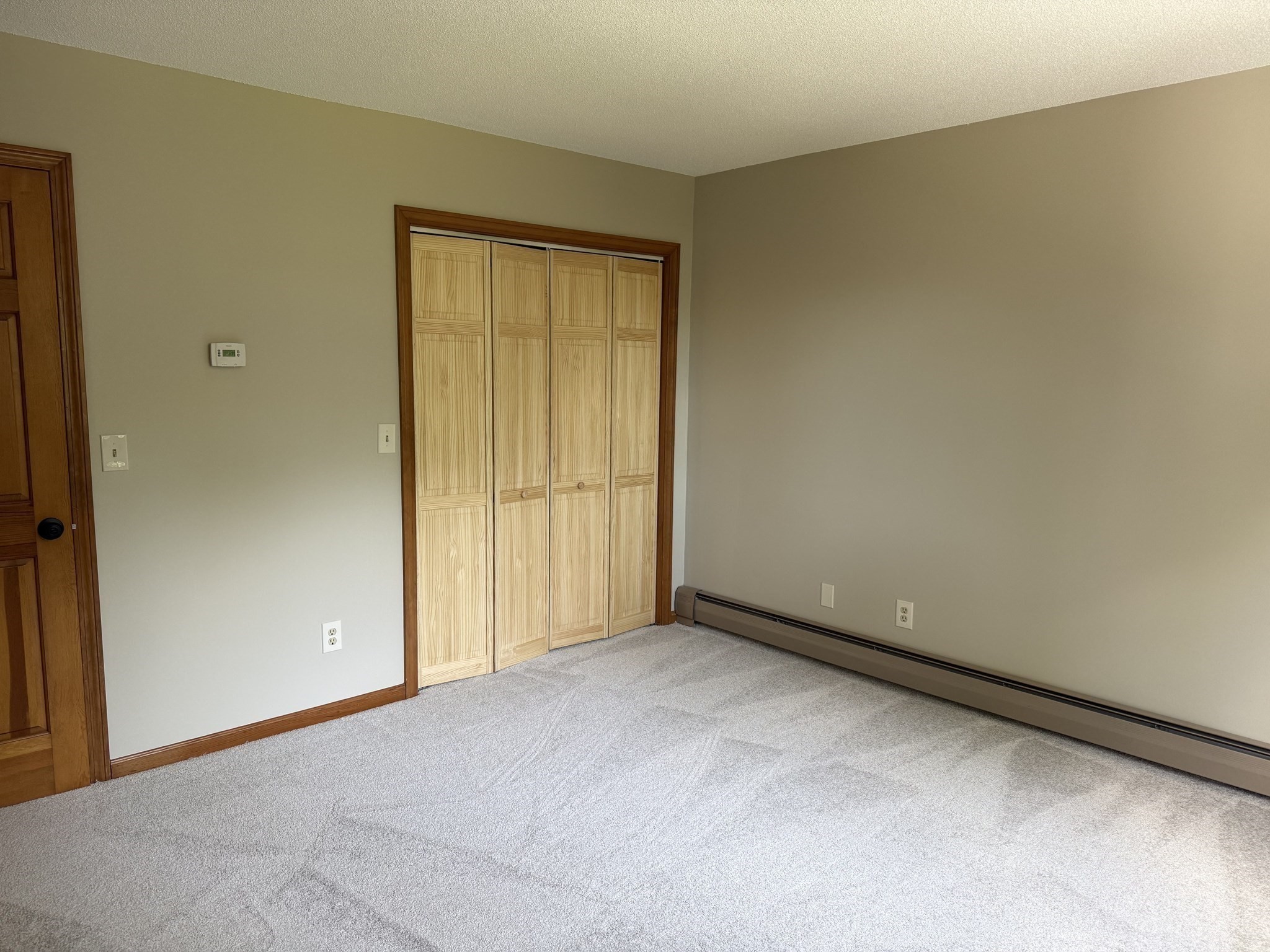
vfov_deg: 56.8
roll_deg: -0.3
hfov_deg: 71.6
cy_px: 476
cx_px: 635
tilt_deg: -8.2
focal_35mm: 24
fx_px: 881
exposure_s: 1/121
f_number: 1.78
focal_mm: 6.76
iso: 160
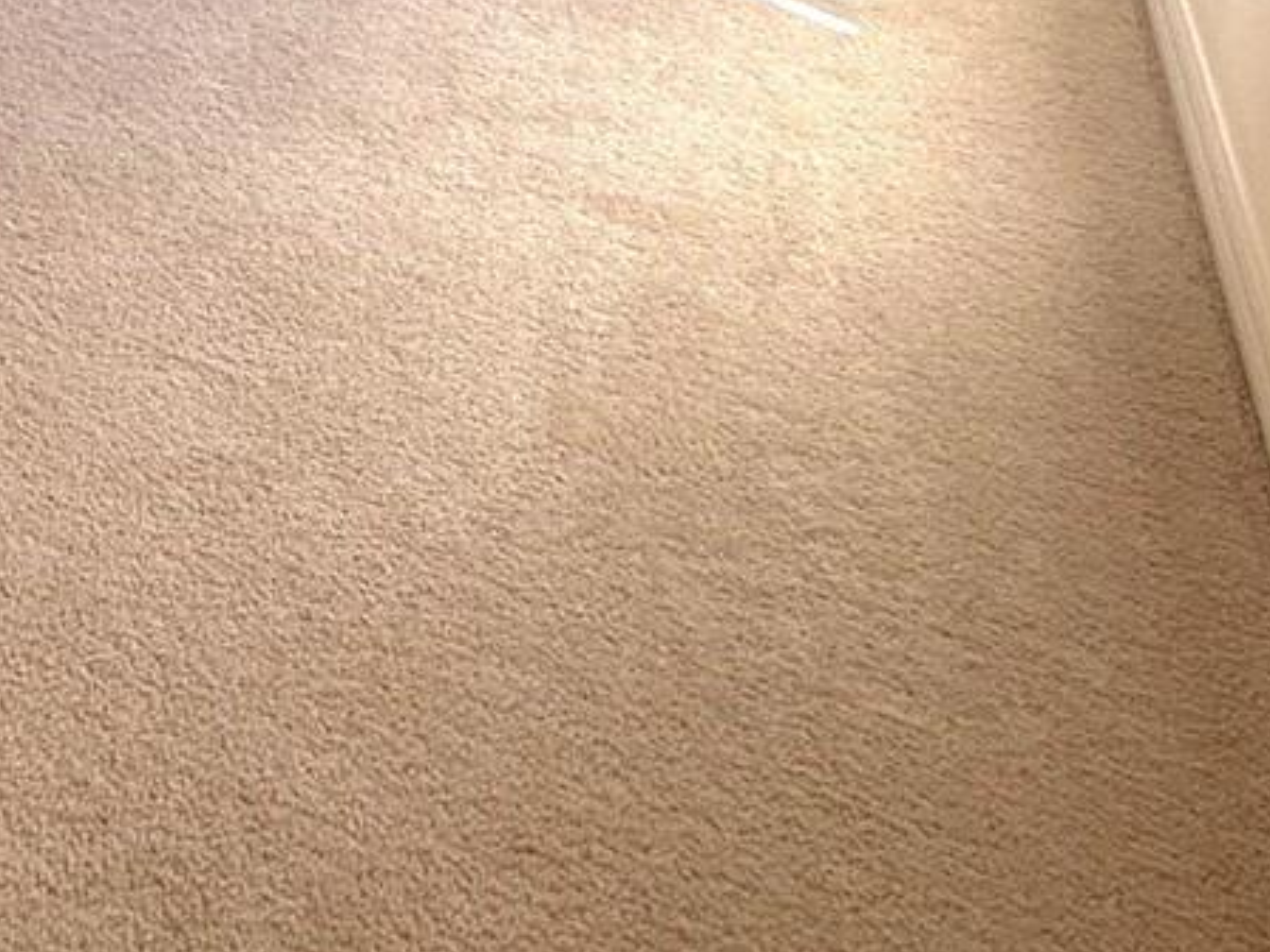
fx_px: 1834
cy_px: -646
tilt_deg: -12.4
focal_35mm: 50
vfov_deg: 21.7
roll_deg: +0.2
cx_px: -162
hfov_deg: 32.9
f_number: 2.2
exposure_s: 1/370
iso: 64
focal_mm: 2.22
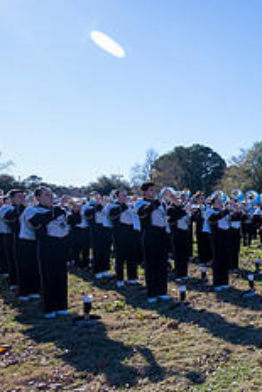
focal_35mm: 35
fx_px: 381
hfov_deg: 27.0
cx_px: 392
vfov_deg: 53.7
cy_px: 249
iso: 500
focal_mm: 14
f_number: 5
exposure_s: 1/2000
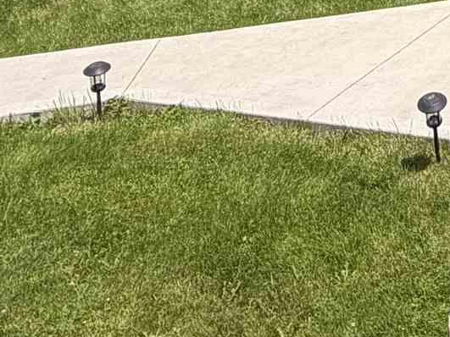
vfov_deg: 14.7
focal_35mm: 81
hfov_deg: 21.3
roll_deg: +2.1
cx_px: 624
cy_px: -358
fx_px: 1053
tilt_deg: -1.1
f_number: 2.2
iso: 32
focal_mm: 2.22
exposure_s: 1/770
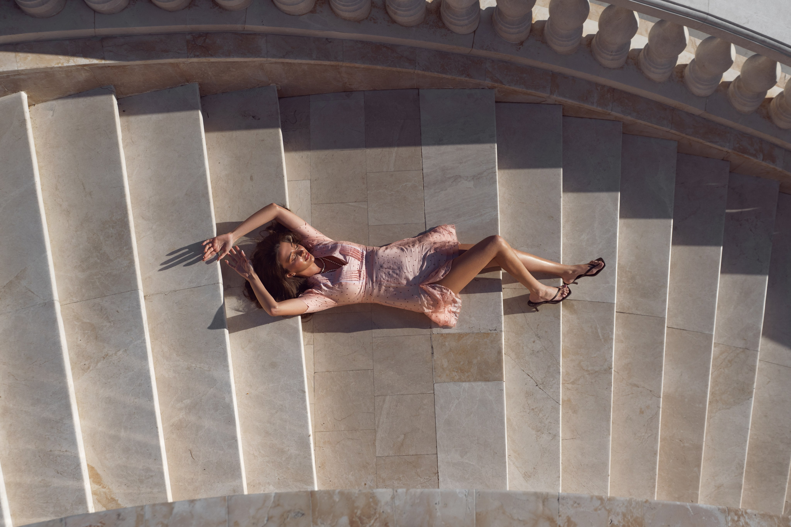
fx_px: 769
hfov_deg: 54.4
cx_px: 396
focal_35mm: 35
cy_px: 264
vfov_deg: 37.9
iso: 100
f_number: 4
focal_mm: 35
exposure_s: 1/2500
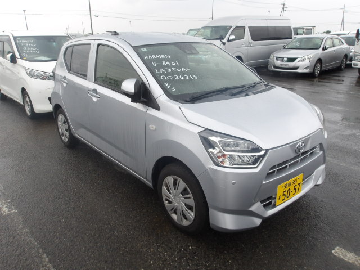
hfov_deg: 65.3
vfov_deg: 51.4
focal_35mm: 27
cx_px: 180
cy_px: 135
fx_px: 281
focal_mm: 4.9
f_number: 10.4
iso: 297
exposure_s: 1/60
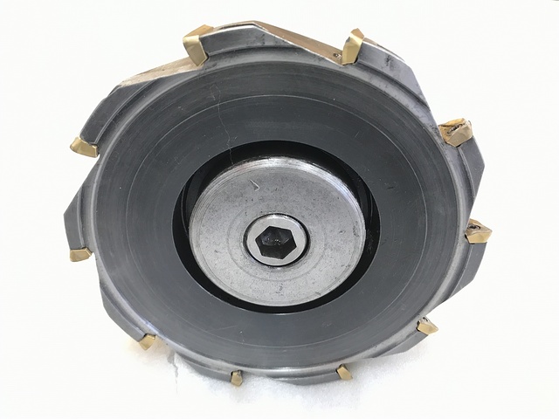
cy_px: 210
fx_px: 452
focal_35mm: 28
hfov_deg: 63.4
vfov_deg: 49.7
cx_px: 280
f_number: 1.8
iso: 50
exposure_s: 1/17
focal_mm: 3.99
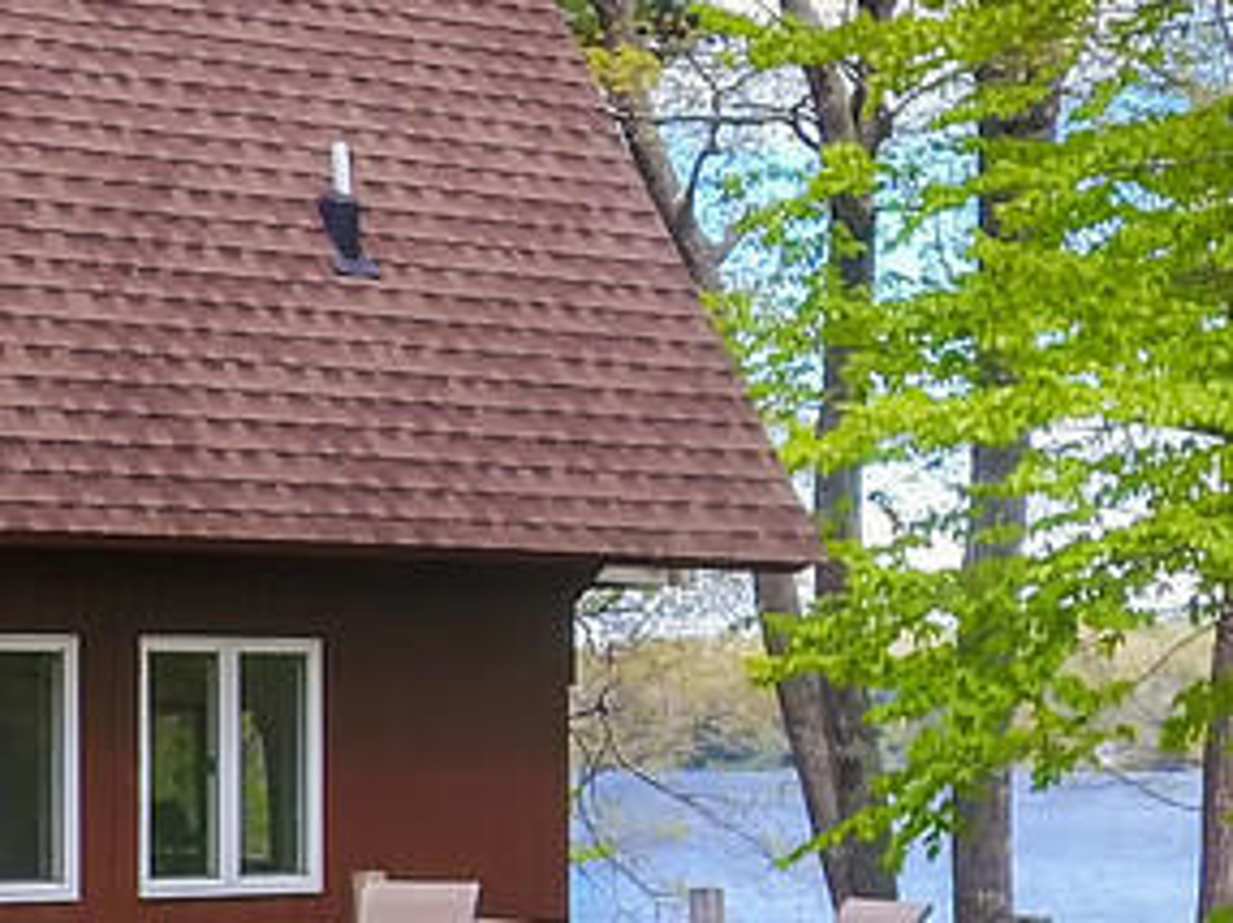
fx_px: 3986
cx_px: -862
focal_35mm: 112
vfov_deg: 13.2
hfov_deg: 15.5
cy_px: 681
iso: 100
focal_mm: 3.61
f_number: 2.8
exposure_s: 1/40
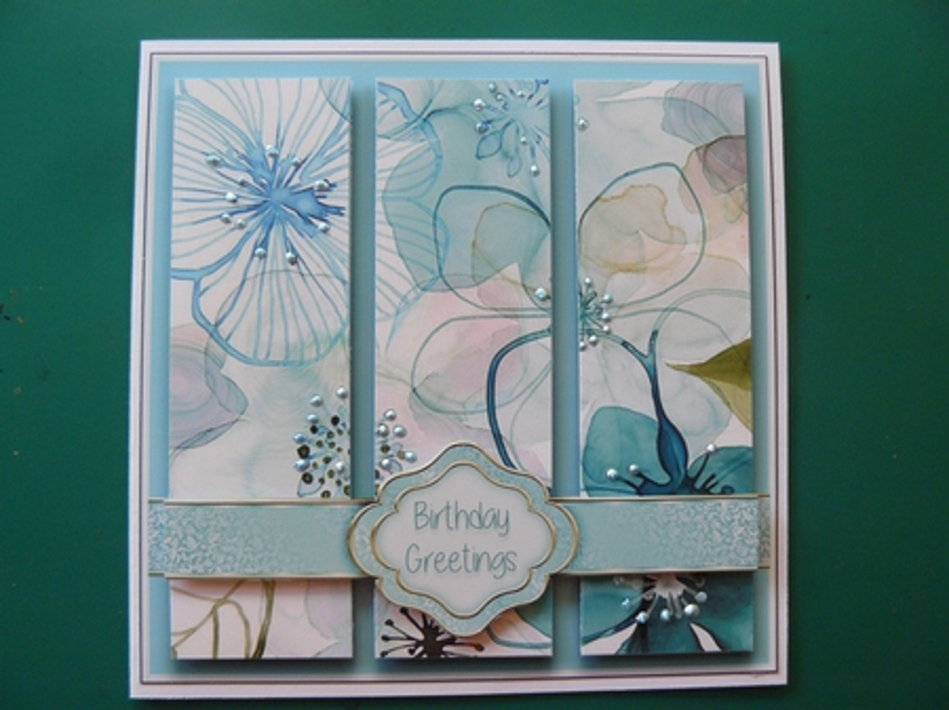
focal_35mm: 36
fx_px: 986
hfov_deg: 51.4
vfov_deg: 39.6
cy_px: 355
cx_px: 474
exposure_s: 1/20
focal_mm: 6
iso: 200
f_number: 2.8
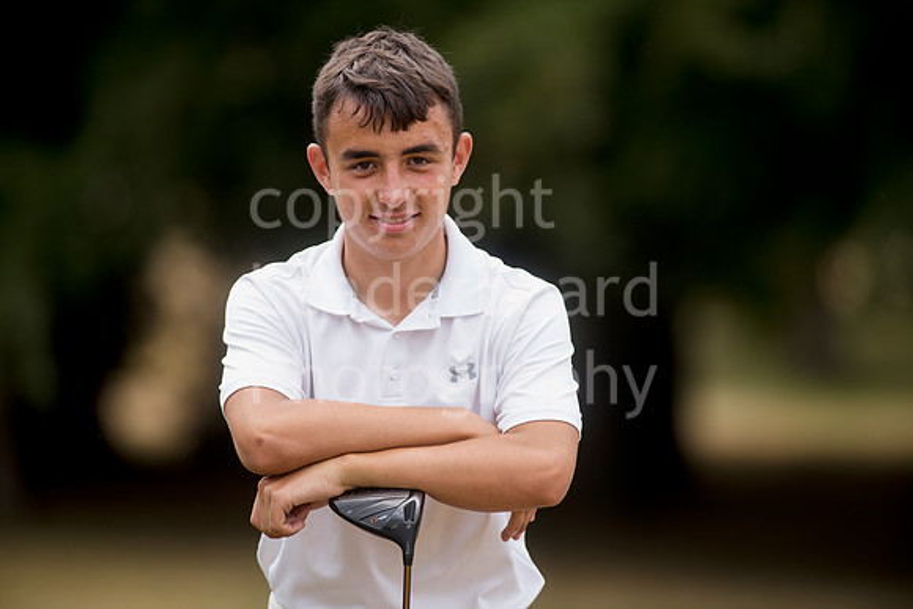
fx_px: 7610
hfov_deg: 6.9
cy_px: 304
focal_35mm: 300
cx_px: 456
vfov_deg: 4.6
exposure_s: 1/3200
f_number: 4
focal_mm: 300
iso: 400
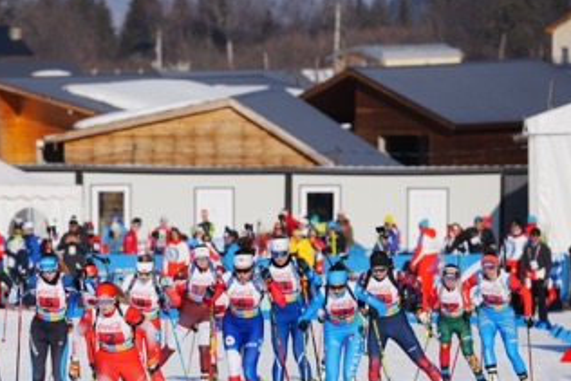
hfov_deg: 5.8
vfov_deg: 3.9
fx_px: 5614
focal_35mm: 354
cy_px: 376
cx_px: 123
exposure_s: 1/6400
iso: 250
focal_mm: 174.9
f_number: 4
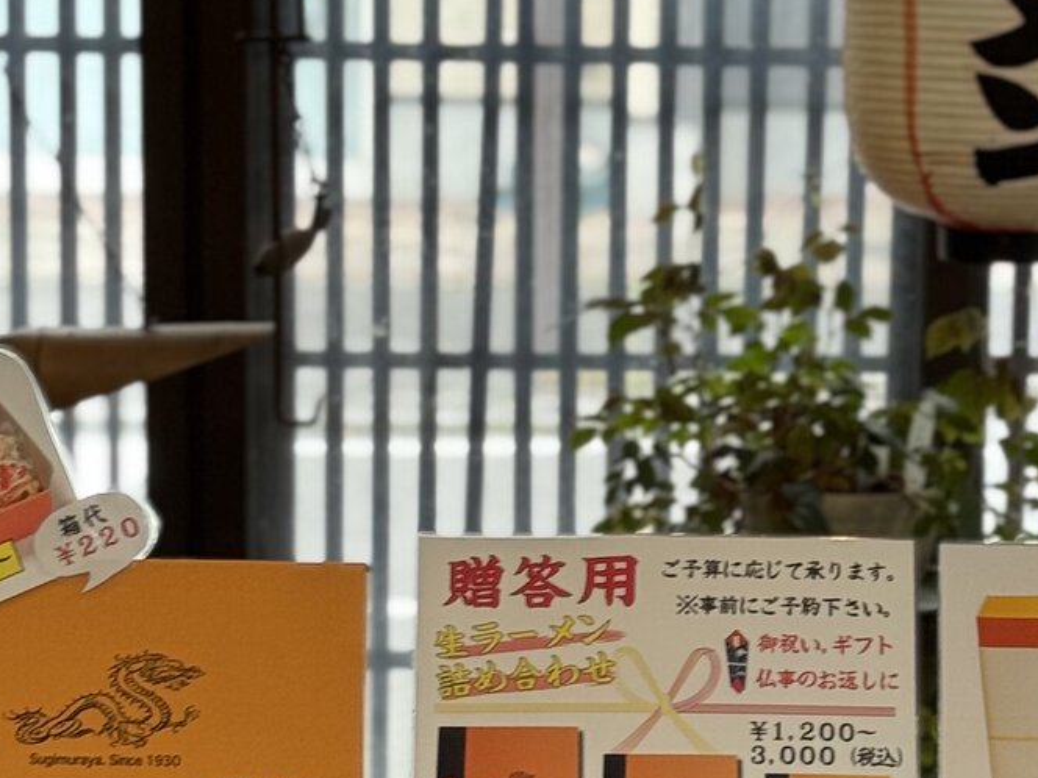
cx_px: 625
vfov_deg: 10.0
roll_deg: -0.6
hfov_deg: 13.3
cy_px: 714
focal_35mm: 148
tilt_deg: -9.6
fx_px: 4438
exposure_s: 1/60
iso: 50
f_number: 1.78
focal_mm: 6.76
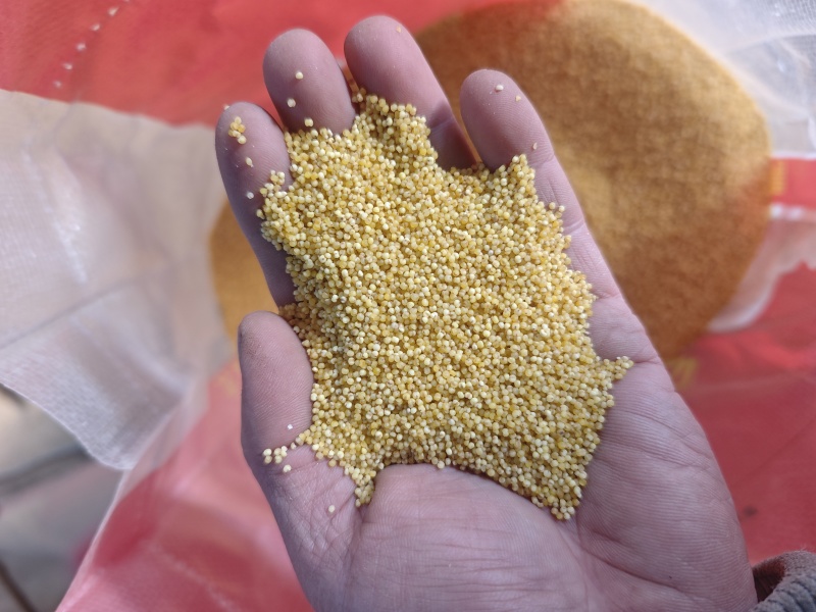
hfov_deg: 73.9
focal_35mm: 23
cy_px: 306
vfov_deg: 58.9
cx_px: 408
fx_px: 542
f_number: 1.6
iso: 250
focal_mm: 6.55
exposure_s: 1/100
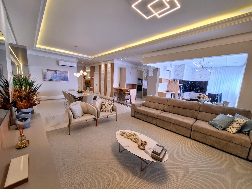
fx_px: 95
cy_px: 94
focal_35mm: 13
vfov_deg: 89.9
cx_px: 126
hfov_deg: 106.2
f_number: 2.2
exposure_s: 1/100
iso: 64
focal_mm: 1.74
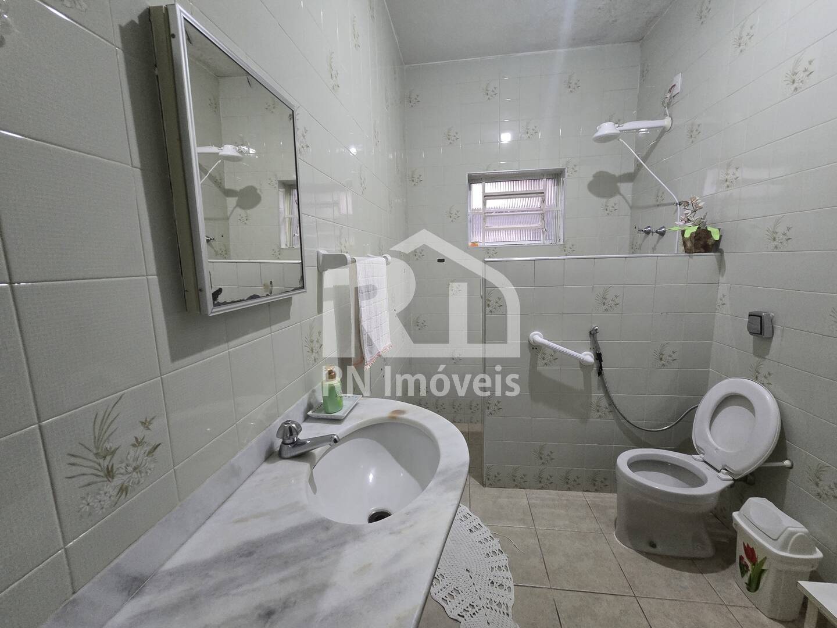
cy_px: 314
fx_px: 314
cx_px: 418
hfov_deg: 106.2
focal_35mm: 13
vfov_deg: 89.9
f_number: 2.2
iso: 640
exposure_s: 1/60
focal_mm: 2.2
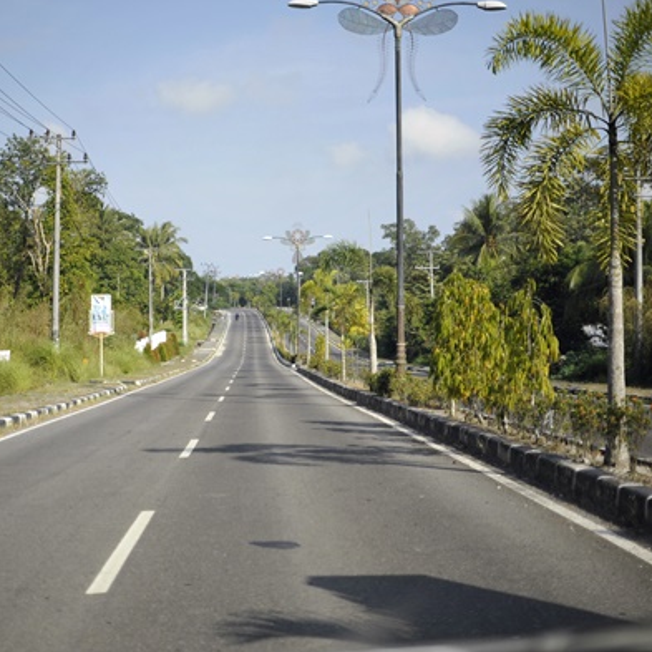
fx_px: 1129
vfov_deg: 32.2
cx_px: 262
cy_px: 325
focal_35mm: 53
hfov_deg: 32.1
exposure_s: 1/4000
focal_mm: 35
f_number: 1.8
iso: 800
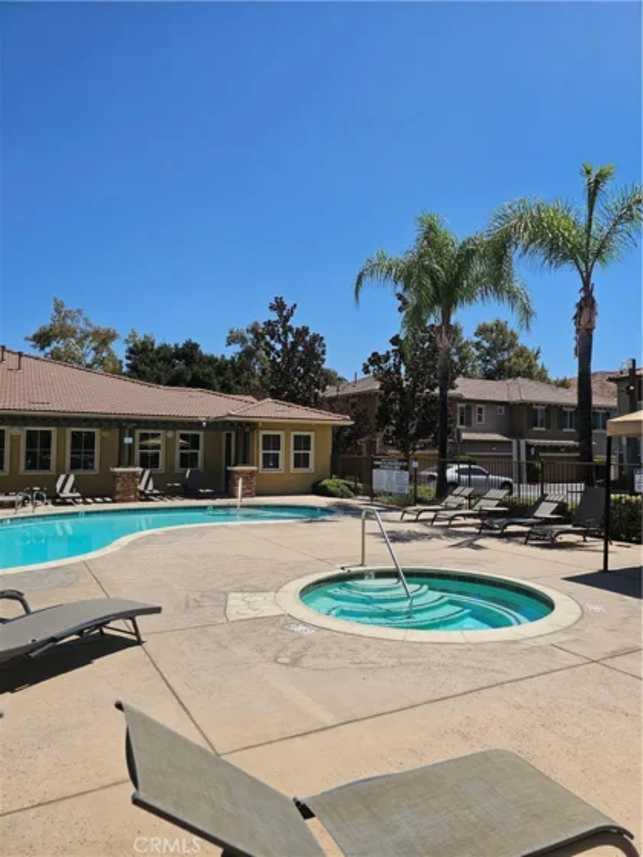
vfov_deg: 73.9
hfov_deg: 58.9
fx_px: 570
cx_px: 322
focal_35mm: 23
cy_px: 428
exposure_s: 1/1283
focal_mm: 6.3
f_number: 1.7
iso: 10
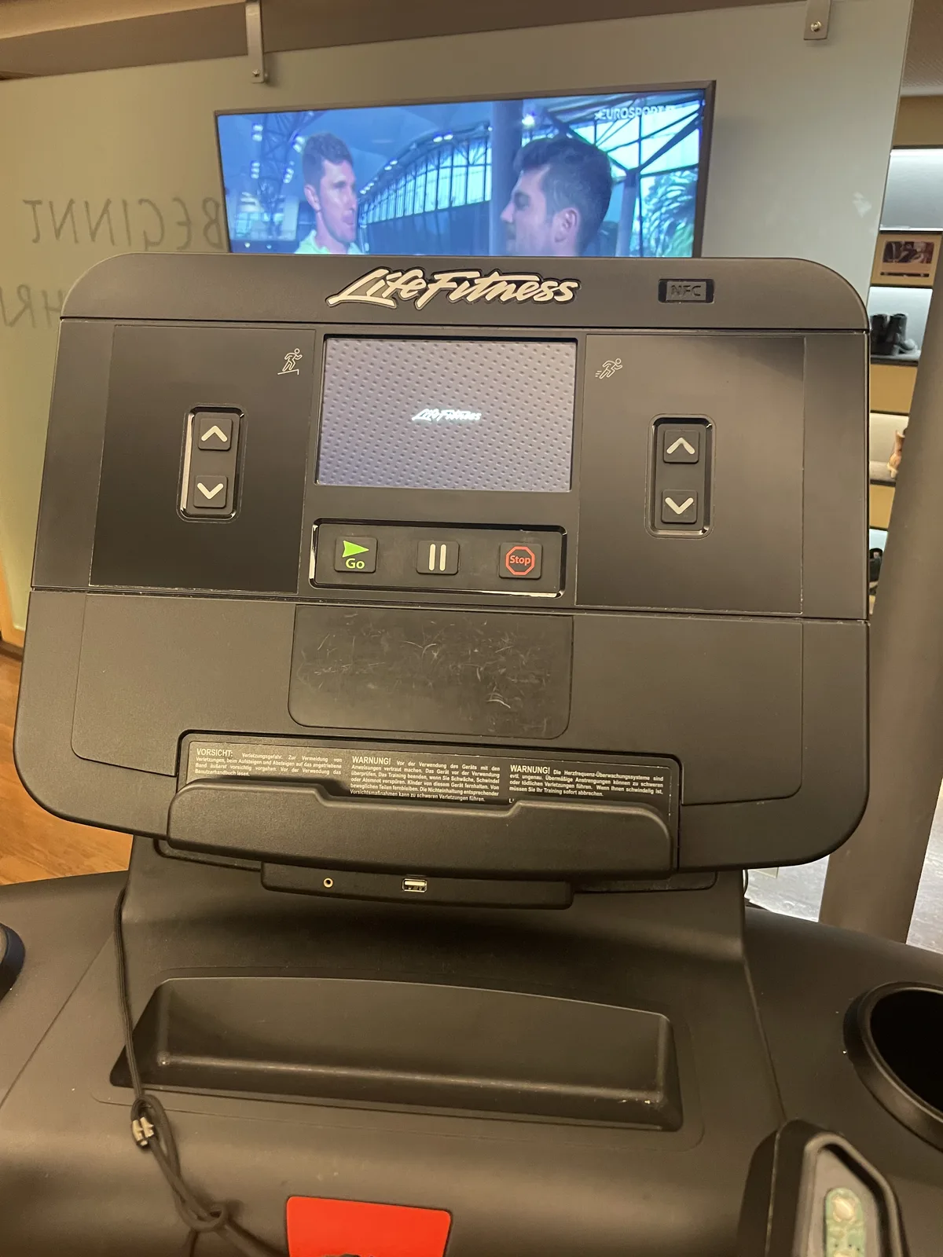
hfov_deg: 53.1
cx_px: 472
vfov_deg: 67.3
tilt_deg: -23.0
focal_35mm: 26
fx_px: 944
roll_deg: +1.3
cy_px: 628
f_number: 1.6
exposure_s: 1/25
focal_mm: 4.2
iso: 500
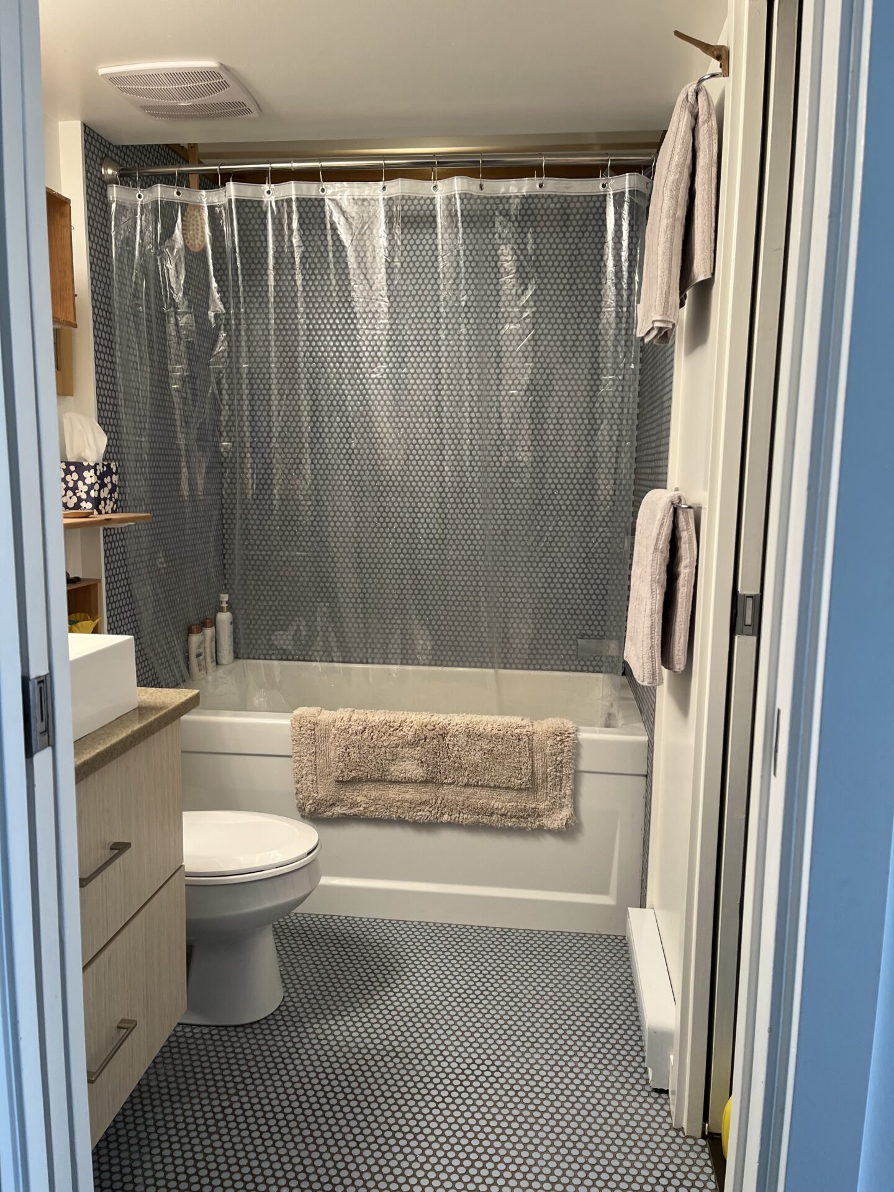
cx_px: 447
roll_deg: -0.3
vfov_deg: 67.3
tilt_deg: -8.6
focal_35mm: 26
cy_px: 596
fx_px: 895
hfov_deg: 53.1
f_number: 1.6
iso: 100
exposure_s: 1/120
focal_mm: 5.1
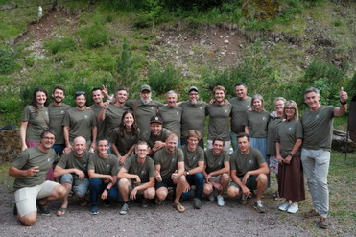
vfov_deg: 44.9
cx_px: 180
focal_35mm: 29
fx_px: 287
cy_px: 115
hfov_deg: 63.7
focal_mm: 18.6
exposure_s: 1/100
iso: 320
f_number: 4
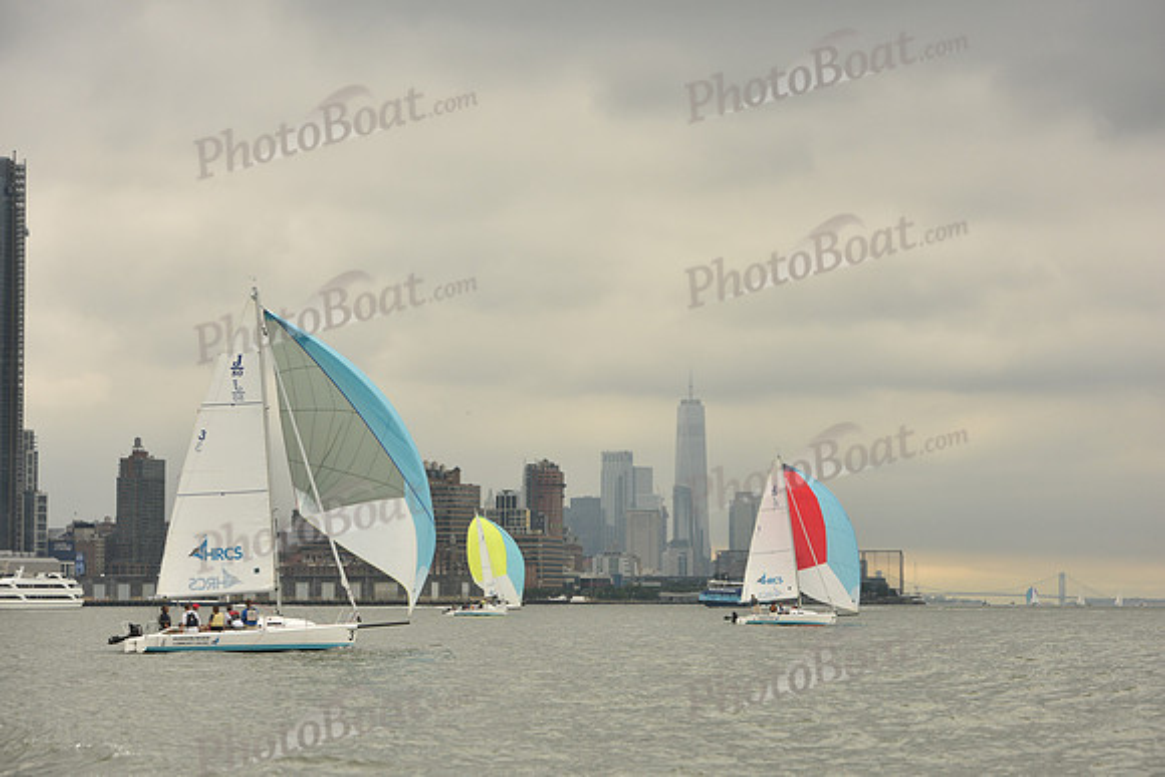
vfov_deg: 14.4
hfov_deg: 21.5
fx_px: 3075
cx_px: 582
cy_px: 388
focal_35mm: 95
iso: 320
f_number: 6.3
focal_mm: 95
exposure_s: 1/1250
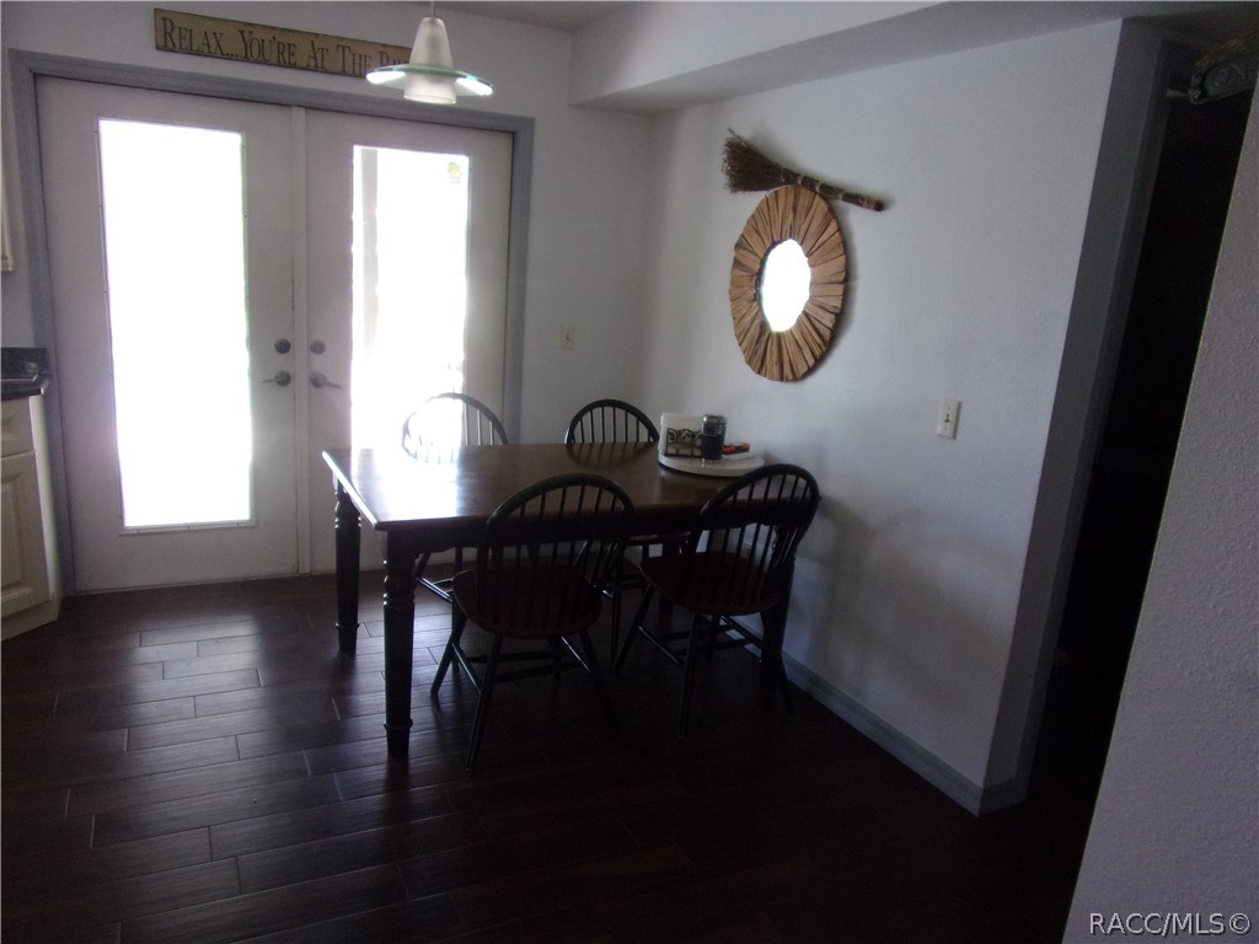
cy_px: 472
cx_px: 630
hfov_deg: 71.6
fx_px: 873
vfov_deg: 56.8
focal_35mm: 24
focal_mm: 4.3
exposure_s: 1/34
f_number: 3.3
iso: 206
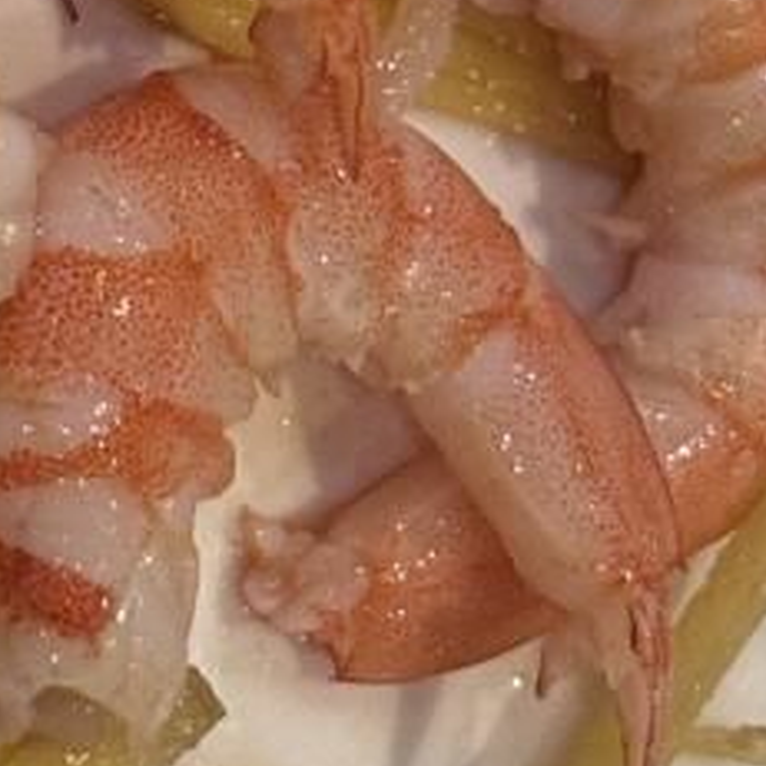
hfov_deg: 6.6
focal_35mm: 265
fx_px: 6634
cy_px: -478
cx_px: 182
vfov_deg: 6.5
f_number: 1.78
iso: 320
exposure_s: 1/33
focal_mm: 6.76
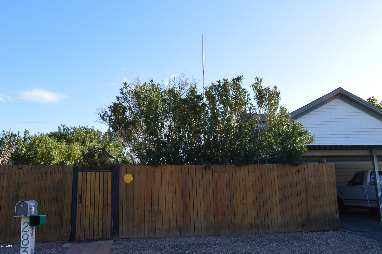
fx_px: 286
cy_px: 127
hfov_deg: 67.4
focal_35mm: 27
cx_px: 191
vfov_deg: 47.8
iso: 400
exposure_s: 1/200
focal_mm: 18
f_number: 10
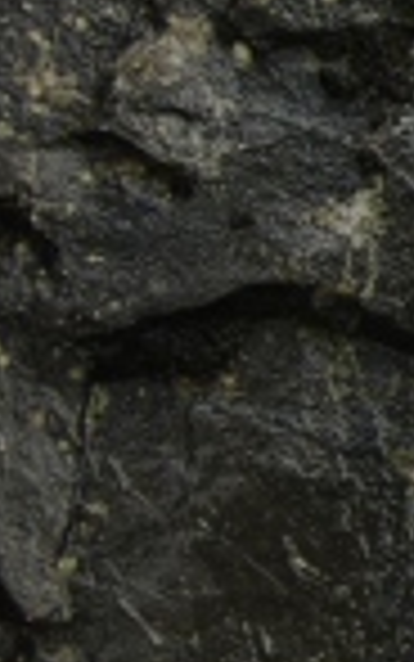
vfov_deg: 8.4
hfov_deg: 4.7
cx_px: 1755
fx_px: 4509
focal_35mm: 250
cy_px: 207
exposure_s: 1/100
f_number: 4.2
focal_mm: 30
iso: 400
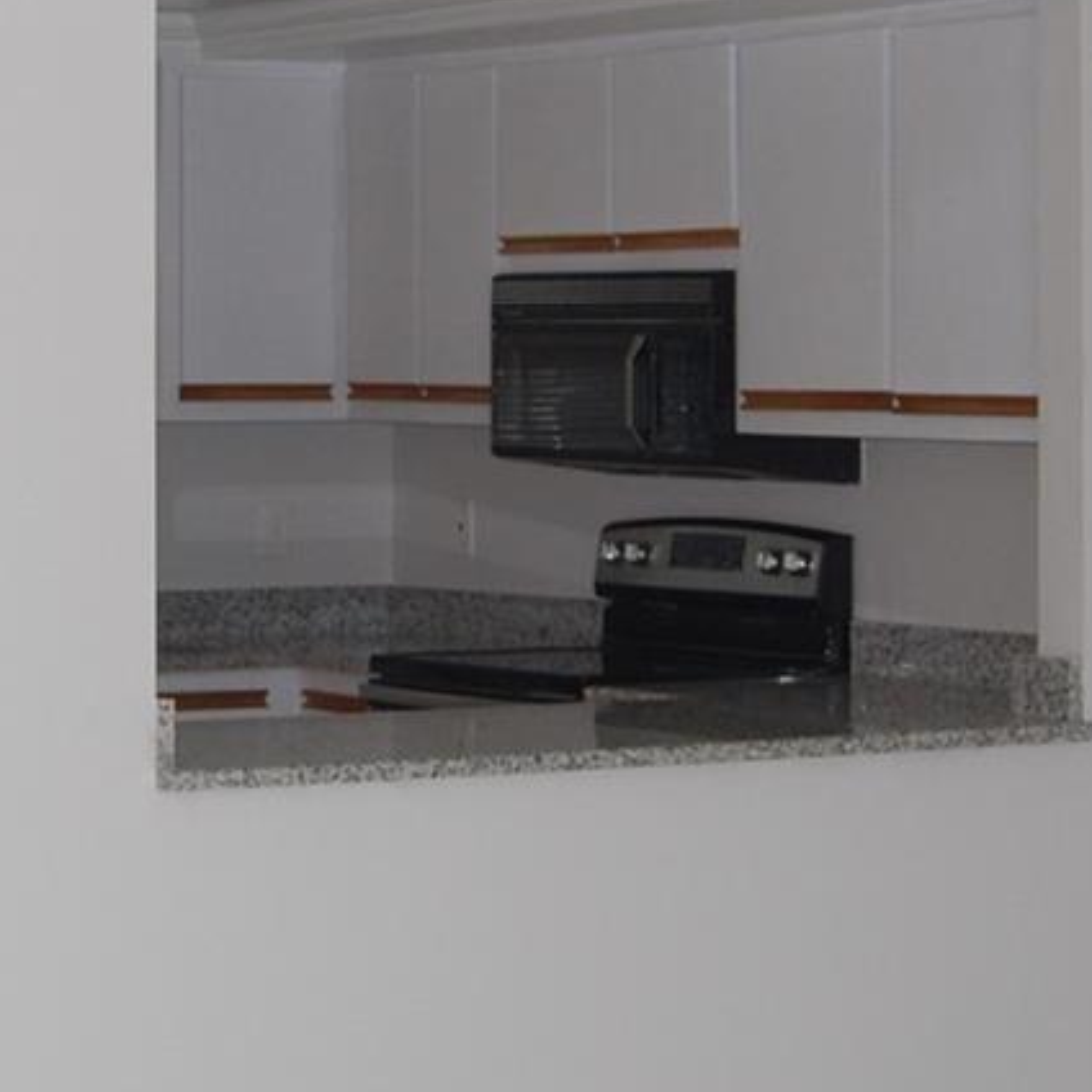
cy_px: 303
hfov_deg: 13.8
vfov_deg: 13.9
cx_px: 100
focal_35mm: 125
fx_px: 4461
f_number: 4
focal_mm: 26
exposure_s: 1/60
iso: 400
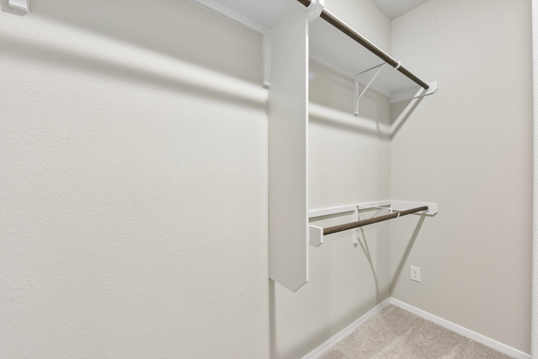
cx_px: 269
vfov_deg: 81.2
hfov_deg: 104.3
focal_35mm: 14
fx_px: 209
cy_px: 180
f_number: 8
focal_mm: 14
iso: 1100
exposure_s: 1/15
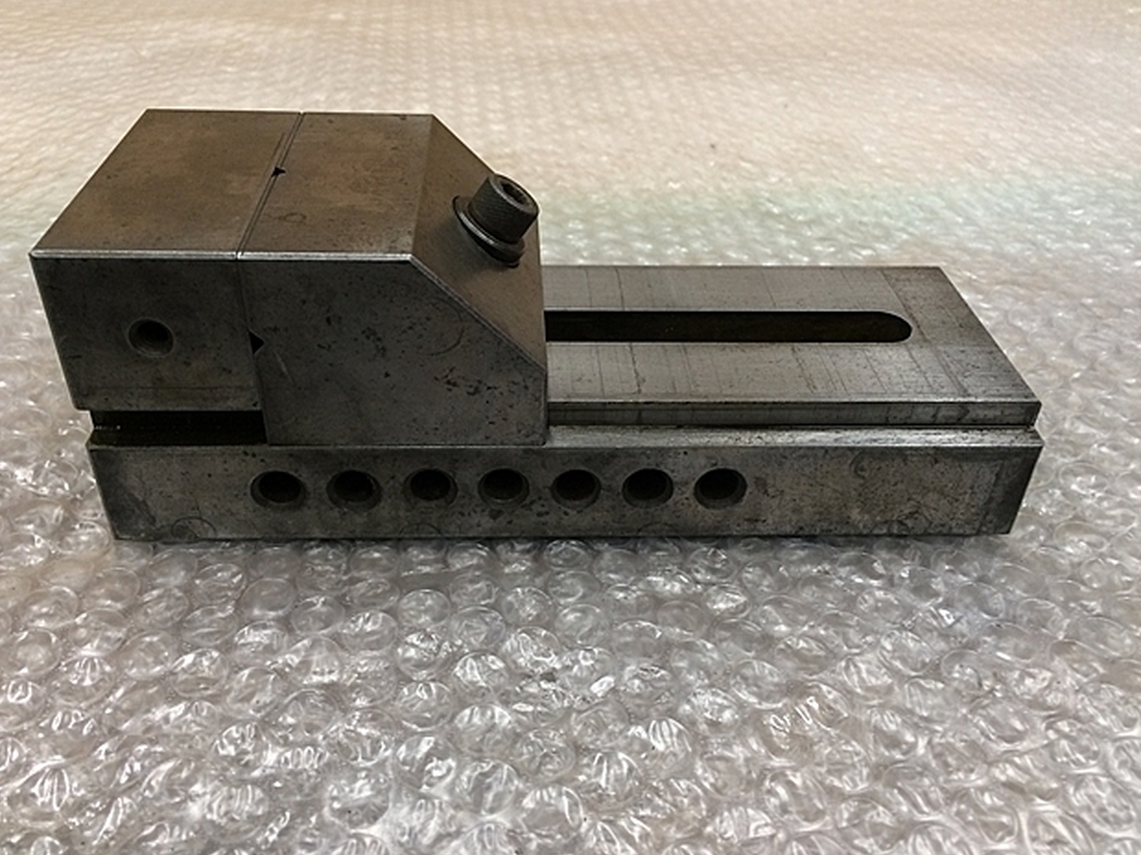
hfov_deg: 60.0
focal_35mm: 30
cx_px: 557
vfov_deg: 46.8
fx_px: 989
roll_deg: -2.0
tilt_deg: -37.1
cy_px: 426
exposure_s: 1/30
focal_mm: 4.15
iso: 125
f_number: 2.2
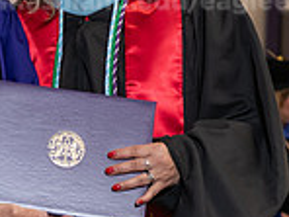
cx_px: -137
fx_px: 2079
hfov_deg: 7.8
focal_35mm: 249
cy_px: 42
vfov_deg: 6.0
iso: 2000
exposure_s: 1/125
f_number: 5
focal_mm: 66
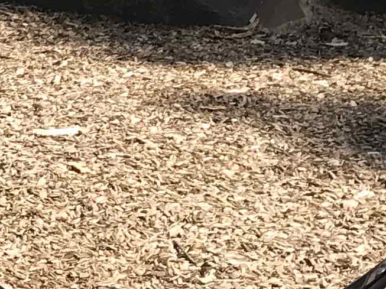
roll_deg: +0.0
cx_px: -251
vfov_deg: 8.1
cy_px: -303
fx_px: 1928
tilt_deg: +4.8
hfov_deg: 10.9
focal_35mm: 173
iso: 20
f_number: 1.8
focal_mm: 3.99
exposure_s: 1/1227
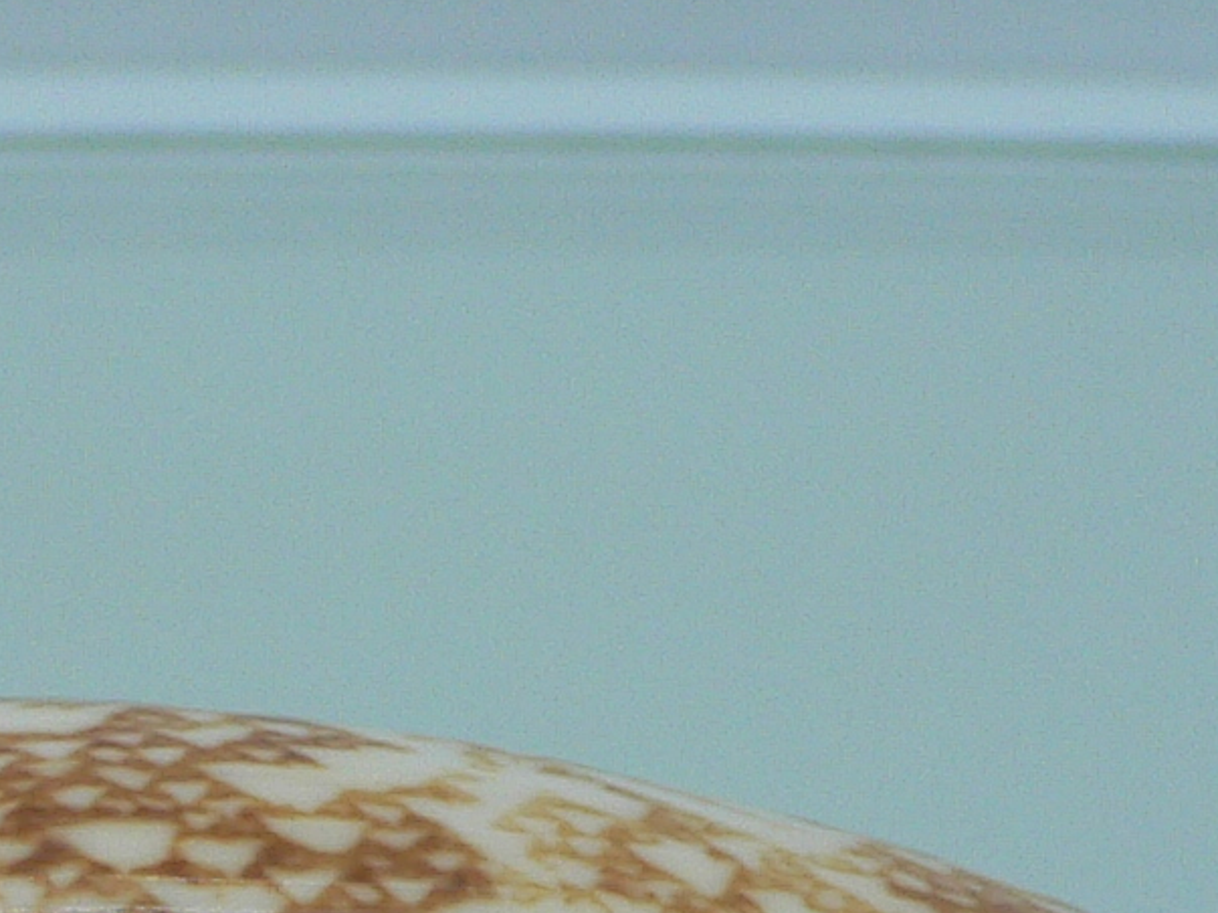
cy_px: 1321
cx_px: 404
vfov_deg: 12.1
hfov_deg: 16.8
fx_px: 4116
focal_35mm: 117
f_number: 2.8
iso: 80
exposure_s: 1/60
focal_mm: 4.6
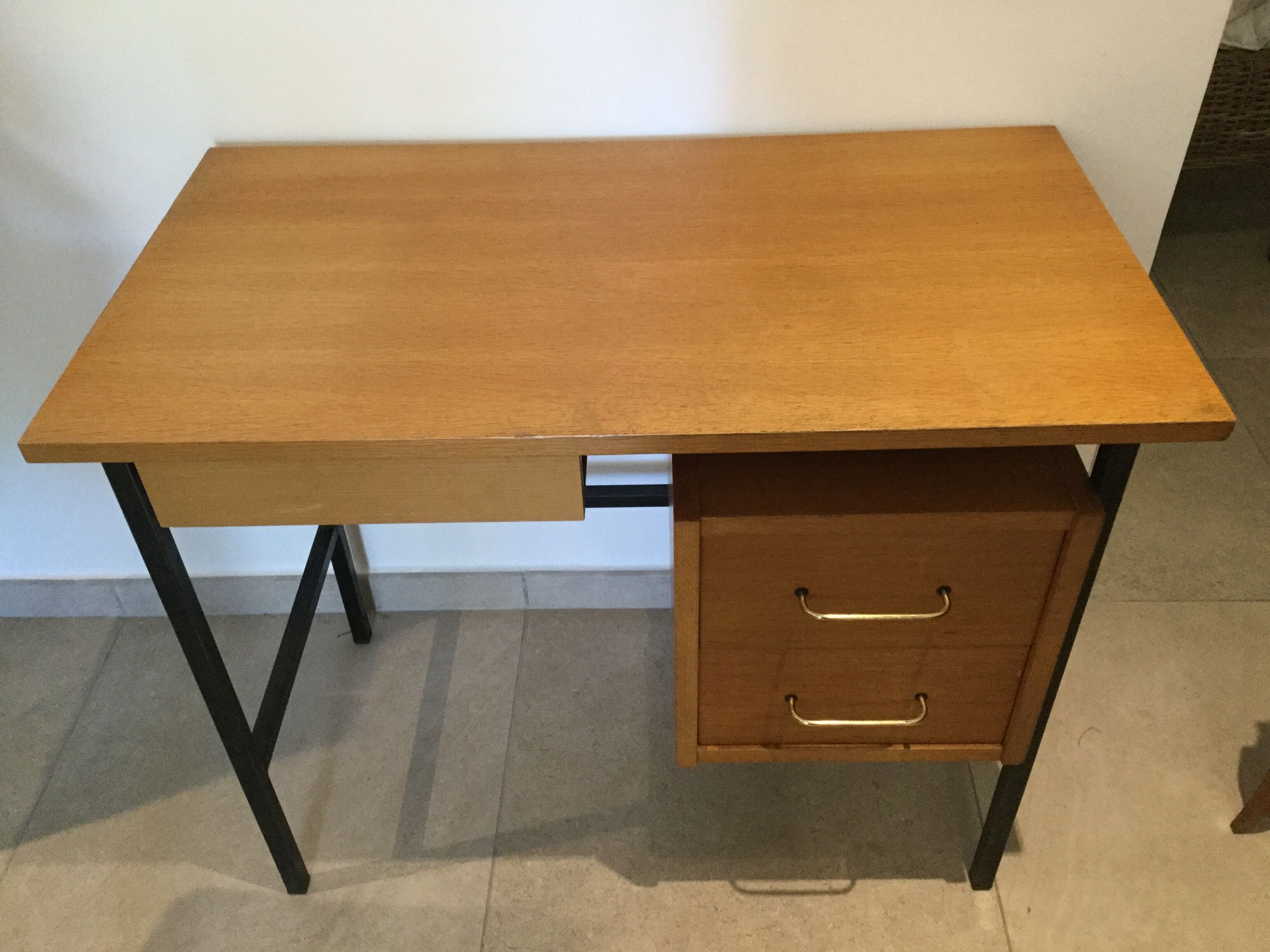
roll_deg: +2.4
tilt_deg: -41.5
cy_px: 476
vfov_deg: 45.4
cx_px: 635
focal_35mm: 31
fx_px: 1137
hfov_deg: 58.4
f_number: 2.4
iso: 200
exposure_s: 1/33
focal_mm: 3.3
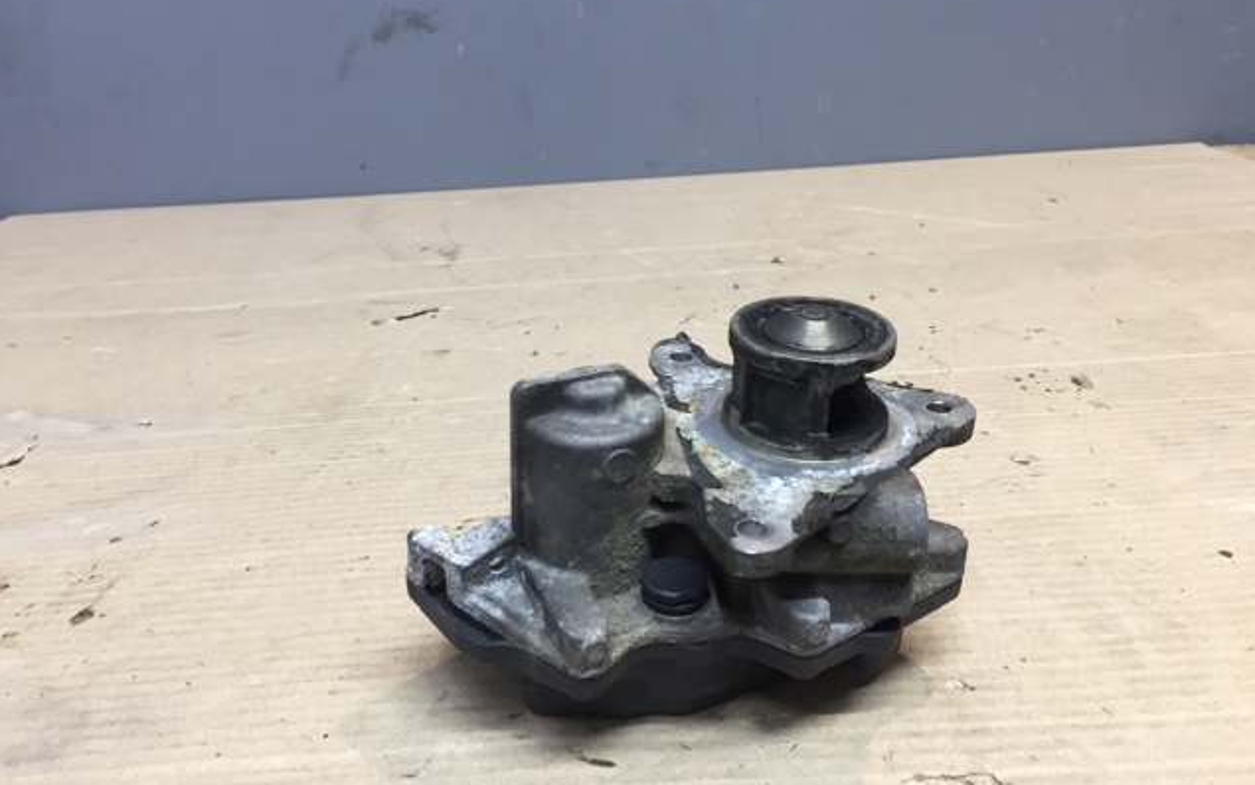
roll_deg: +2.2
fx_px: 1060
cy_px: 350
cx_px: 628
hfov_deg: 61.2
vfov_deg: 40.6
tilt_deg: -22.0
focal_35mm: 31
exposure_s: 1/33
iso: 100
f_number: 2.2
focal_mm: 4.15
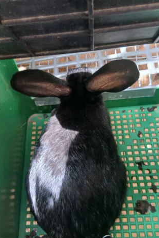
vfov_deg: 51.9
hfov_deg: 35.8
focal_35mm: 37
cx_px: 62
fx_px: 245
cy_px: 118
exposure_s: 1/50
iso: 64
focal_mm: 3.98
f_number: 1.8
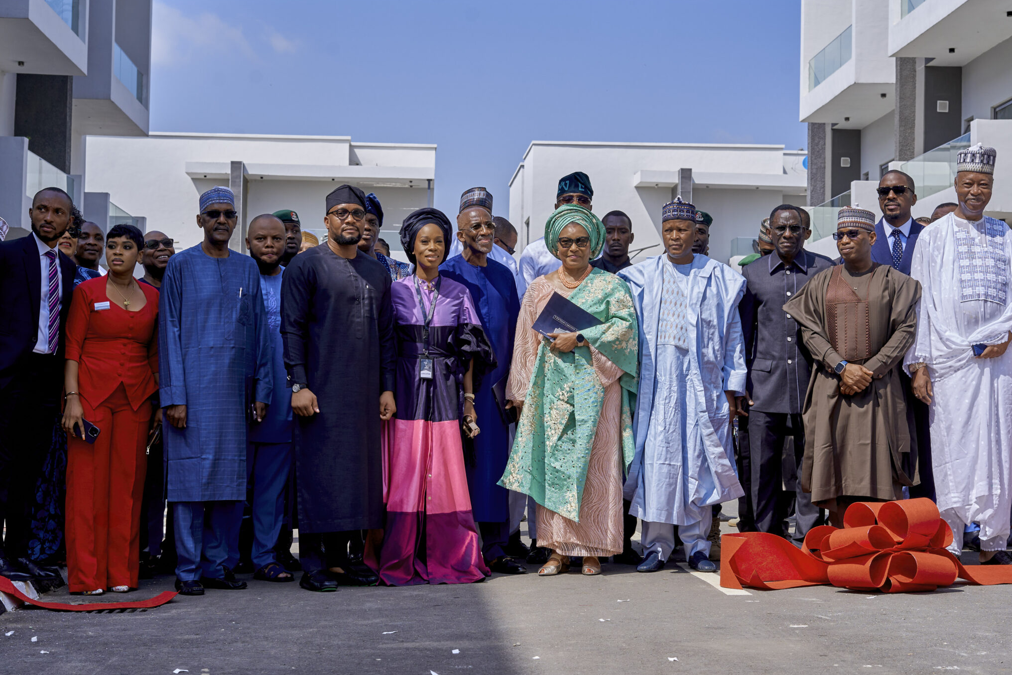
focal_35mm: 63
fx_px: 1771
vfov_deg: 21.6
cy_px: 362
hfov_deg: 31.9
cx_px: 502
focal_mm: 50
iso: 250
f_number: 7.1
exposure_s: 1/640
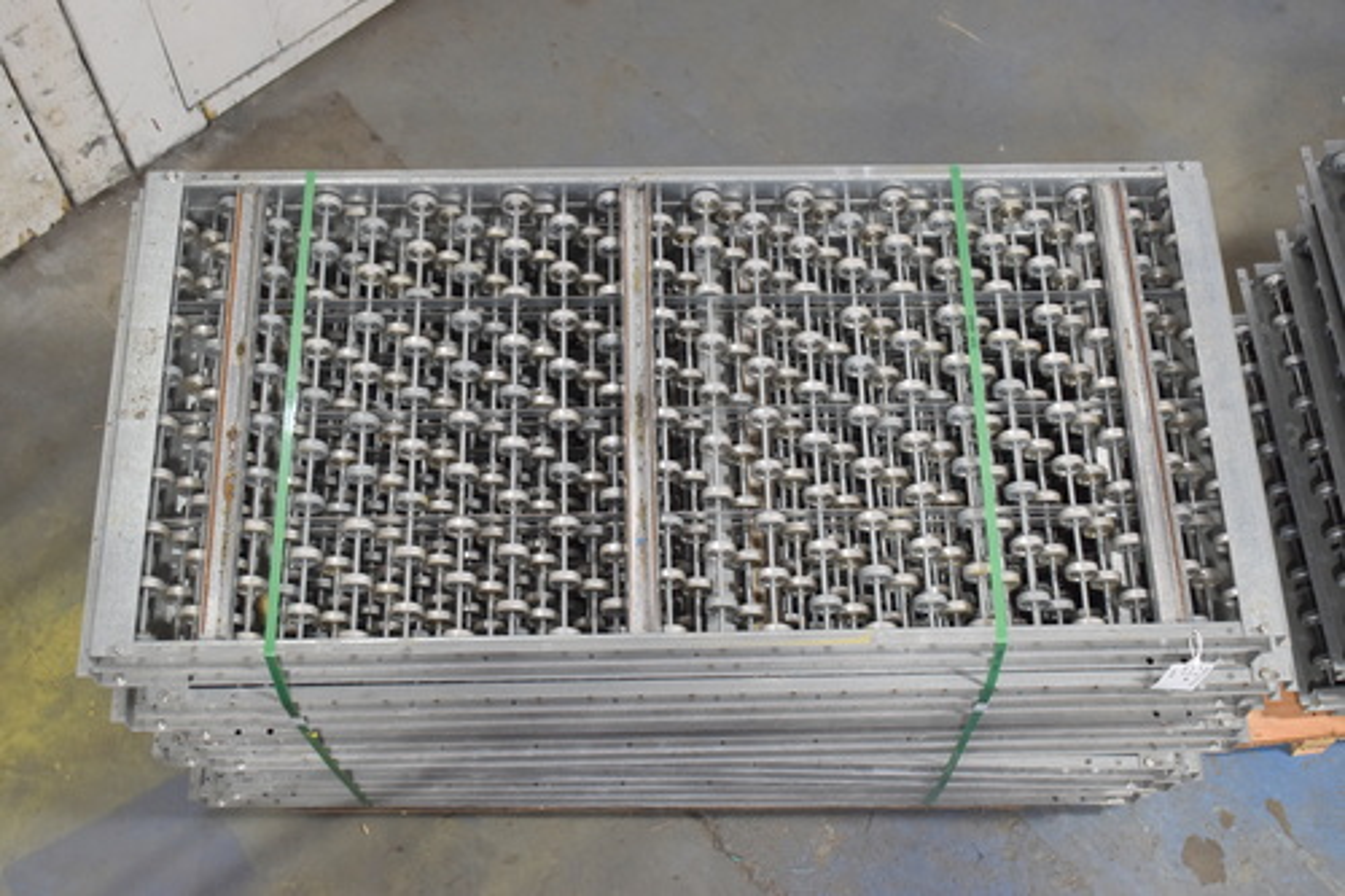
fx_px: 1793
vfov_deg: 28.1
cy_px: 448
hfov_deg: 41.1
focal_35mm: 48
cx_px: 672
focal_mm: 32
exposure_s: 1/125
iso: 900
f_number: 4.5
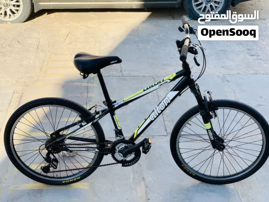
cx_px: 134
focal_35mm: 52
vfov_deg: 28.0
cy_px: 101
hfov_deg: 36.8
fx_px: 404
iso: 16
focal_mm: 6
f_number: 2.4
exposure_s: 1/363
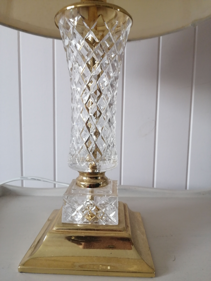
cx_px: 106
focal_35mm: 27
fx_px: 219
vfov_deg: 65.3
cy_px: 140
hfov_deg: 51.4
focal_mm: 3.95
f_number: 1.8
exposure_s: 1/33.3
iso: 200
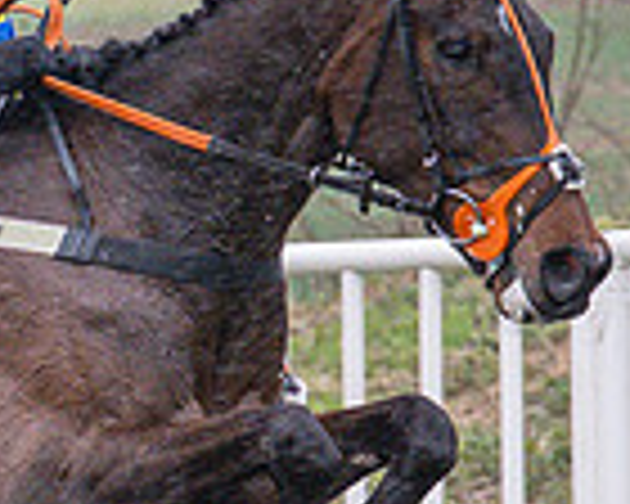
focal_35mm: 650
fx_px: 12120
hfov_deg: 3.0
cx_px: 273
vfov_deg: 2.4
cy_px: 305
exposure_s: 1/1000
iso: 1600
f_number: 4
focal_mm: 70
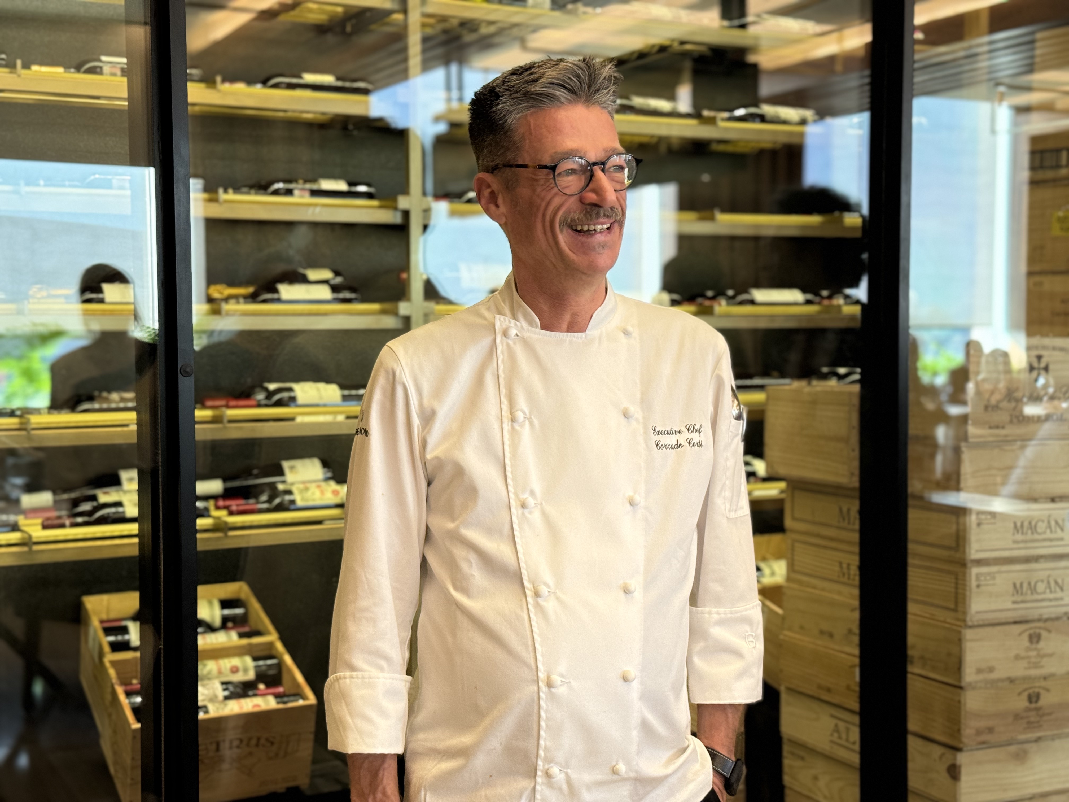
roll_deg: +0.7
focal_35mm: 48
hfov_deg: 39.7
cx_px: 534
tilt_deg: -2.2
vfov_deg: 30.3
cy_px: 401
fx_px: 1482
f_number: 1.78
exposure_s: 1/46
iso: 250
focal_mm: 6.76
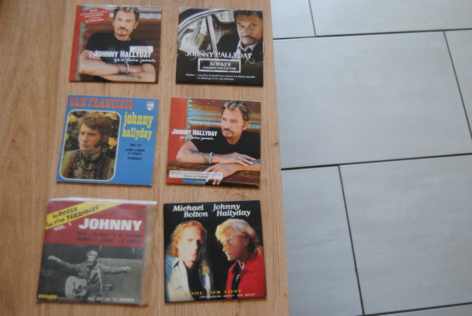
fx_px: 525
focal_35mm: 40
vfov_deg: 33.5
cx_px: 233
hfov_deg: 48.4
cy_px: 161
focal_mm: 26
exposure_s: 1/30
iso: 200
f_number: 4
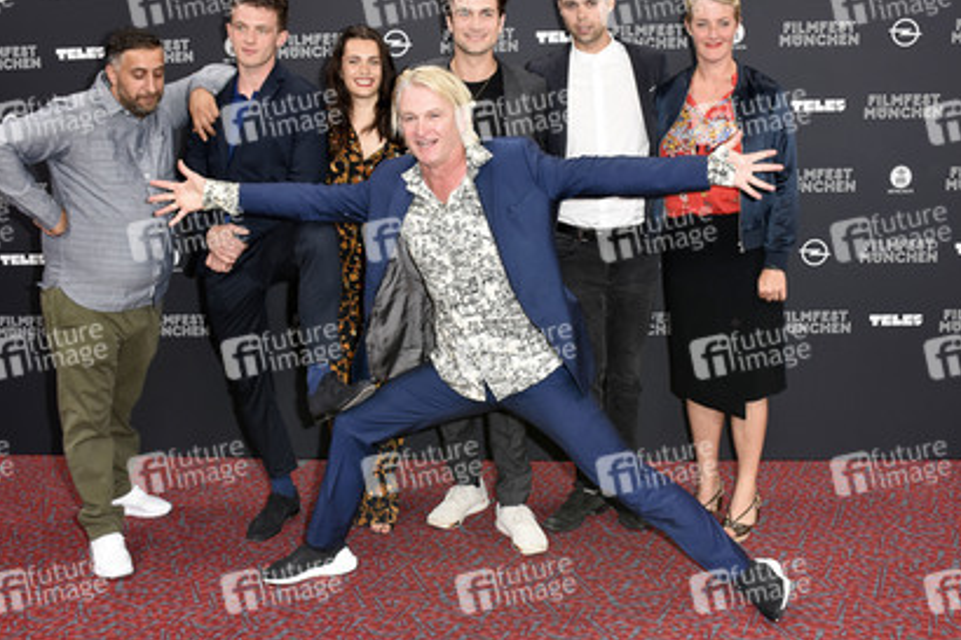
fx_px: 881
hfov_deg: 57.2
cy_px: 293
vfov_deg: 39.9
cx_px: 454
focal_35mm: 33
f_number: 6.3
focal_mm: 20
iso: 800
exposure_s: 1/160
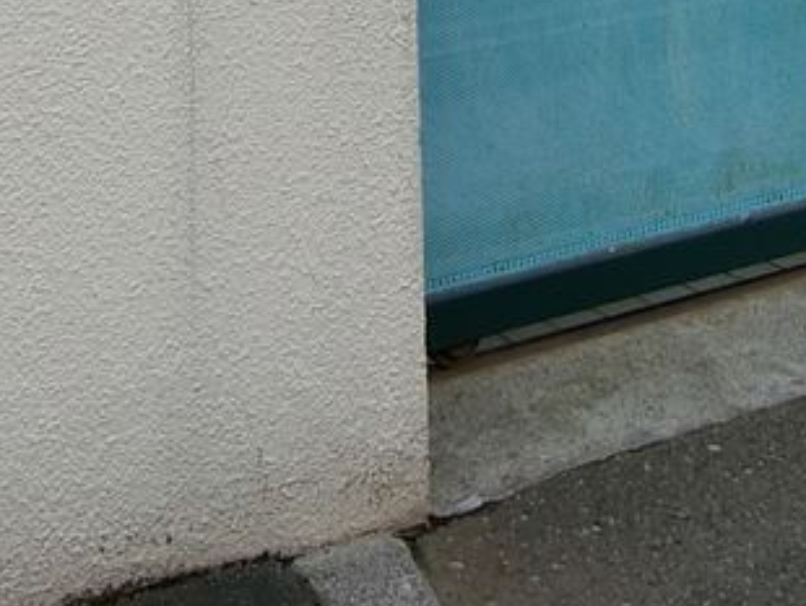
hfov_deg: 20.0
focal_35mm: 98
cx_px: 458
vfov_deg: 11.7
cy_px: -934
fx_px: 2284
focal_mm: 4.06
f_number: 2.7
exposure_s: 1/320
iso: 80
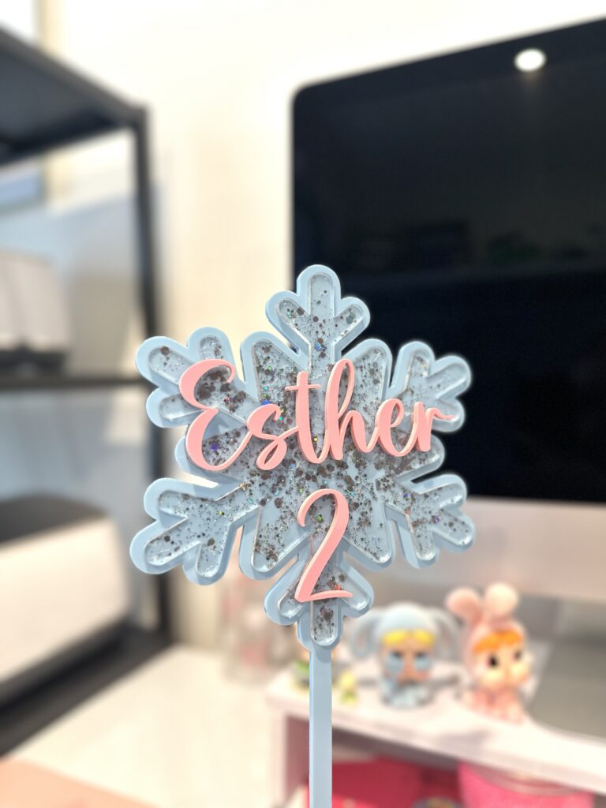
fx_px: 560
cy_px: 404
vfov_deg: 71.6
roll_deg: +1.0
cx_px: 303
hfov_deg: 56.8
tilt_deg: -1.9
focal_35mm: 24
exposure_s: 1/50
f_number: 1.78
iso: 250
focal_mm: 6.86
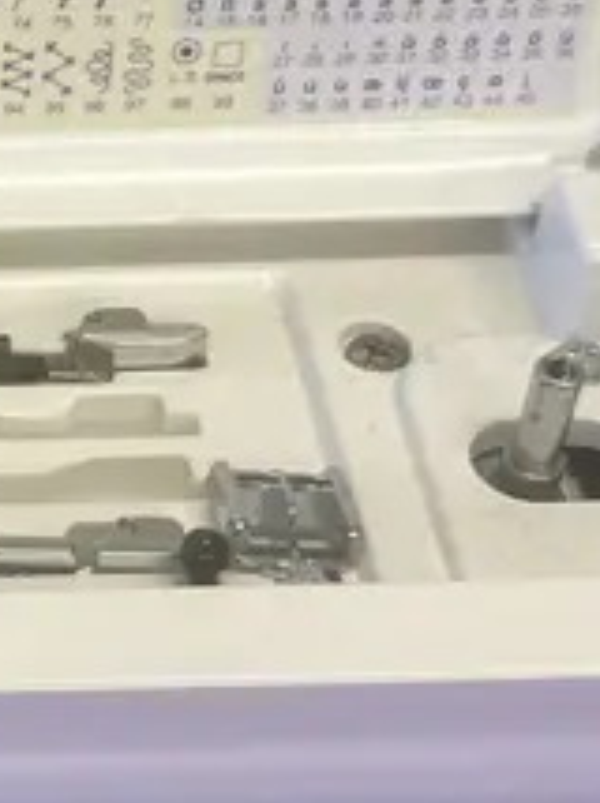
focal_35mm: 134
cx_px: -476
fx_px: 3103
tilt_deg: -44.5
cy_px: 266
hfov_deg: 10.4
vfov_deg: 14.7
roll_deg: +1.9
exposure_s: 1/50
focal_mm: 3.99
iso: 64
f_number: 1.8
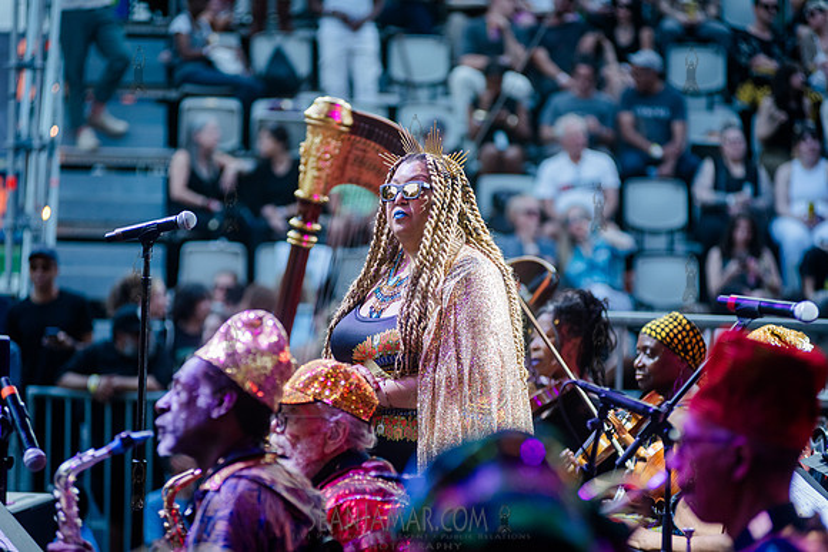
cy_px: 276
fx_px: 3911
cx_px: 414
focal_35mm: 170
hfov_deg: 12.1
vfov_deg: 8.1
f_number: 3.5
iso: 1000
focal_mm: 170
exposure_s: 1/640
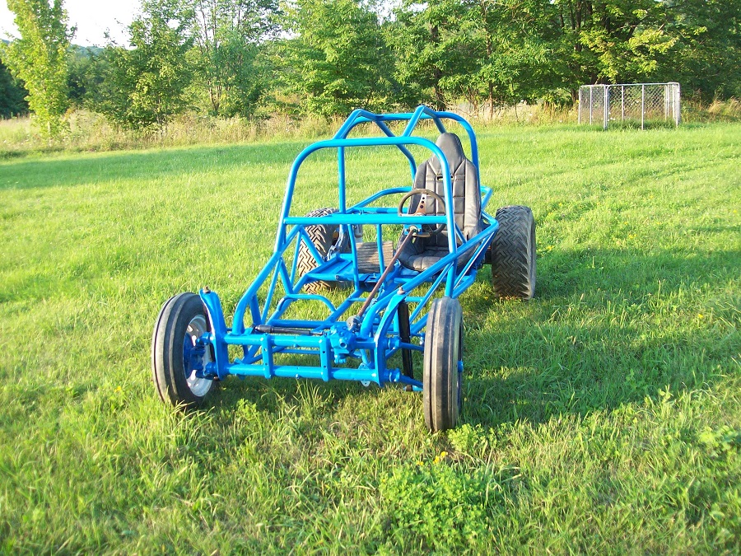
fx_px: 771
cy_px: 278
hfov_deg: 51.4
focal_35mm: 36
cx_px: 370
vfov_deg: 39.7
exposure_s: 1/64.5
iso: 80
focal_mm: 6
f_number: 2.7
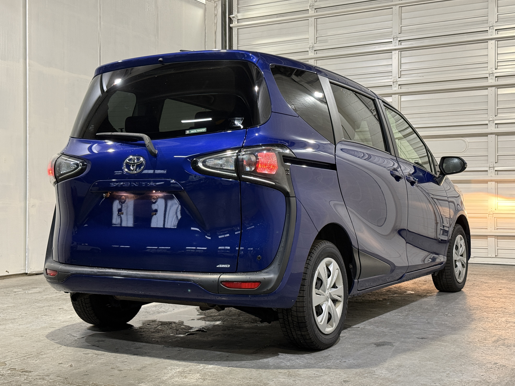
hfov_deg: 38.9
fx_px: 729
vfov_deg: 29.7
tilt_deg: +0.0
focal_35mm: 49
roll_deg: +0.1
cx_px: 255
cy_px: 192
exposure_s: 1/60
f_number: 1.78
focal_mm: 6.76
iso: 250
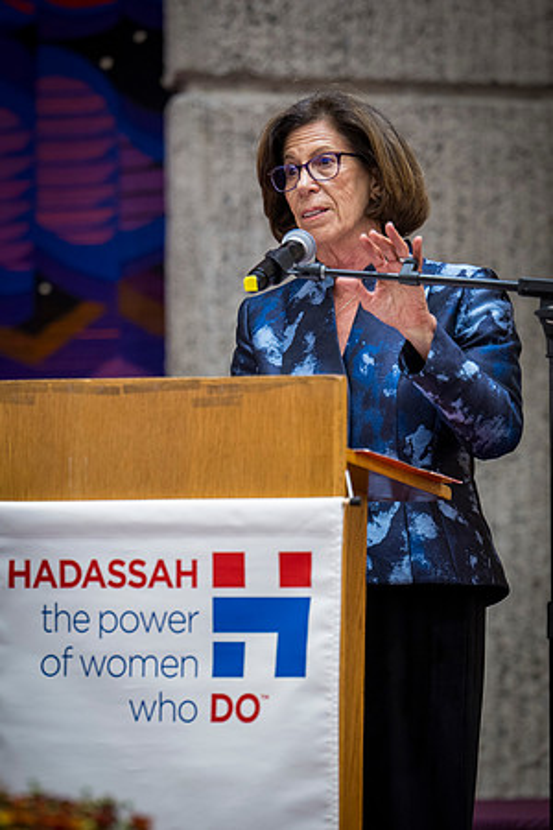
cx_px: 194
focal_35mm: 189
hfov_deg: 7.3
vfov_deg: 10.9
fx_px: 4345
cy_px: 416
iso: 800
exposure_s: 1/90
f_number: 2.8
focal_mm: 125
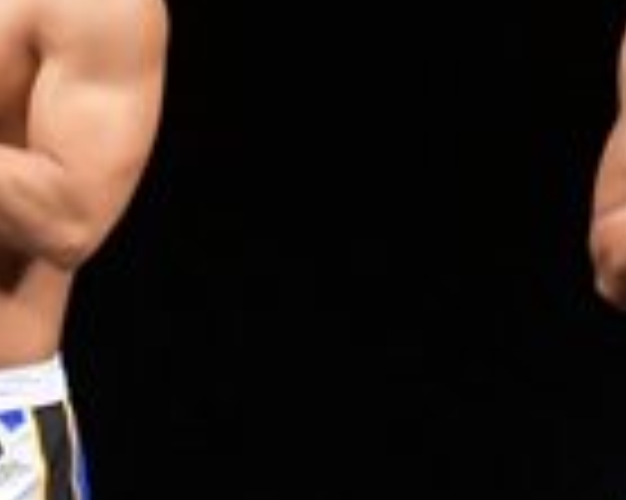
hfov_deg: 1.6
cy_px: 356
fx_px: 21810
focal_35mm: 1178
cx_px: -1110
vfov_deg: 1.3
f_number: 5.6
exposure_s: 1/400
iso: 3200
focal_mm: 150
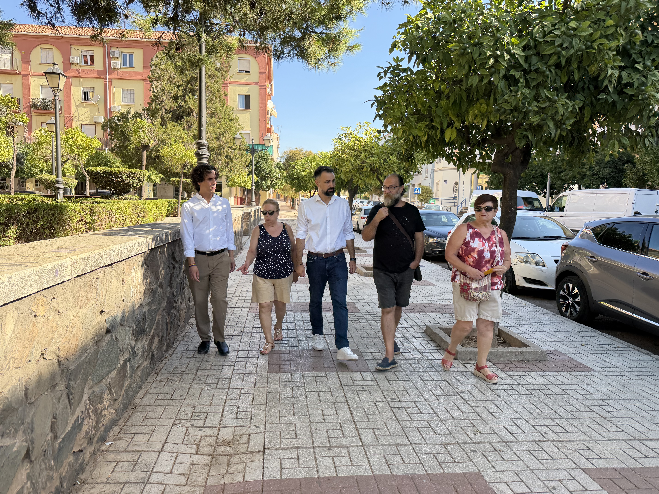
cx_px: 330
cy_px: 247
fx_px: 457
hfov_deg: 71.6
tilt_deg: -6.7
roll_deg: -1.2
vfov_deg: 56.8
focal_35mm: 24
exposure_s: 1/1337
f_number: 1.78
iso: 100
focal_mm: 6.76
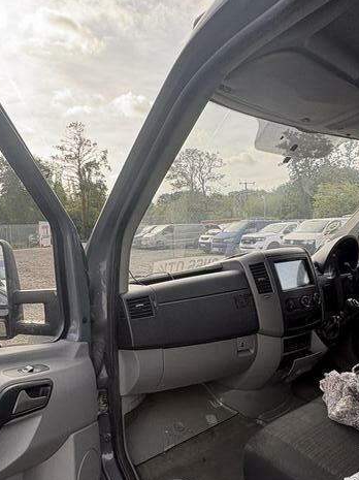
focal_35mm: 27
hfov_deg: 51.0
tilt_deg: -3.3
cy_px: 294
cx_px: 149
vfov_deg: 64.6
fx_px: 374
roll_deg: +2.6
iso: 40
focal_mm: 2.22
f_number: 2.2
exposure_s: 1/386
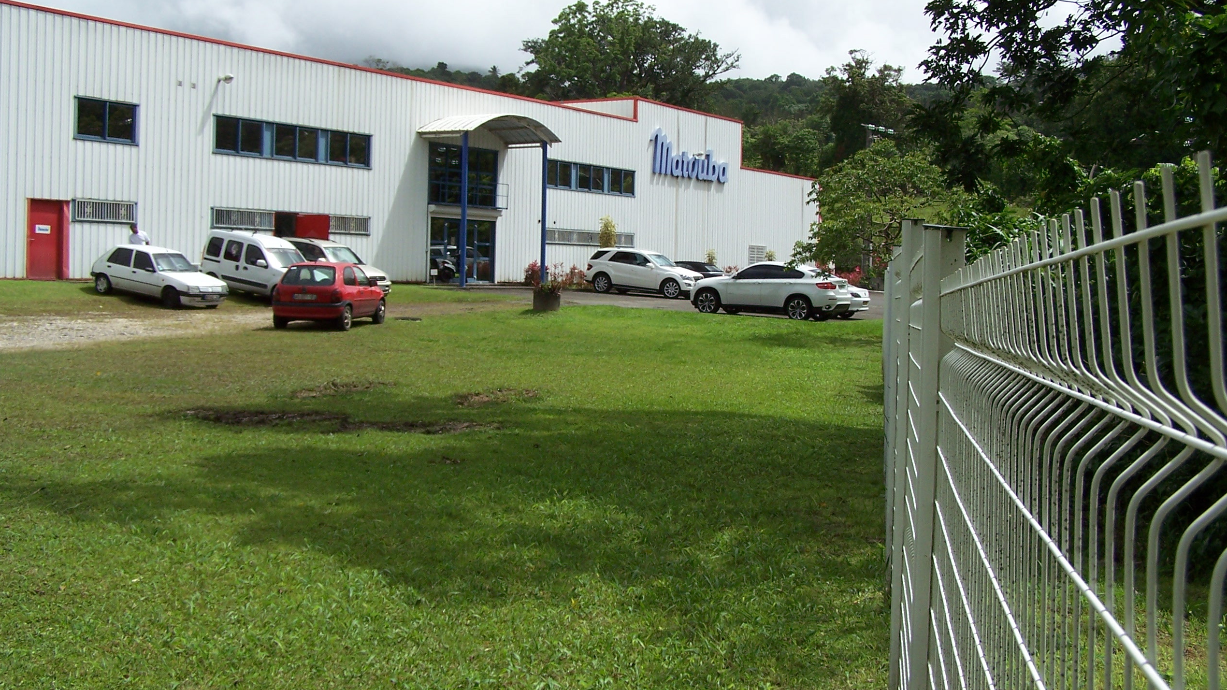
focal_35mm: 42
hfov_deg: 48.4
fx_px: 1366
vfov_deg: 28.2
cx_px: 620
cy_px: 261
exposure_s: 1/750
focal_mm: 6.3
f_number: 4
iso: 80
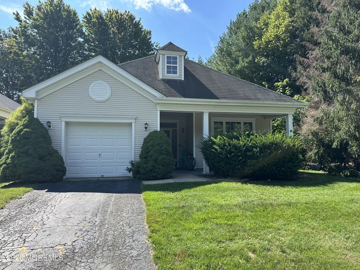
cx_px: 180
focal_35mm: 24
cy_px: 135
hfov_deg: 71.6
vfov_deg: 56.8
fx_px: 250
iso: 80
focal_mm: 6.86
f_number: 1.78
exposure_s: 1/1845
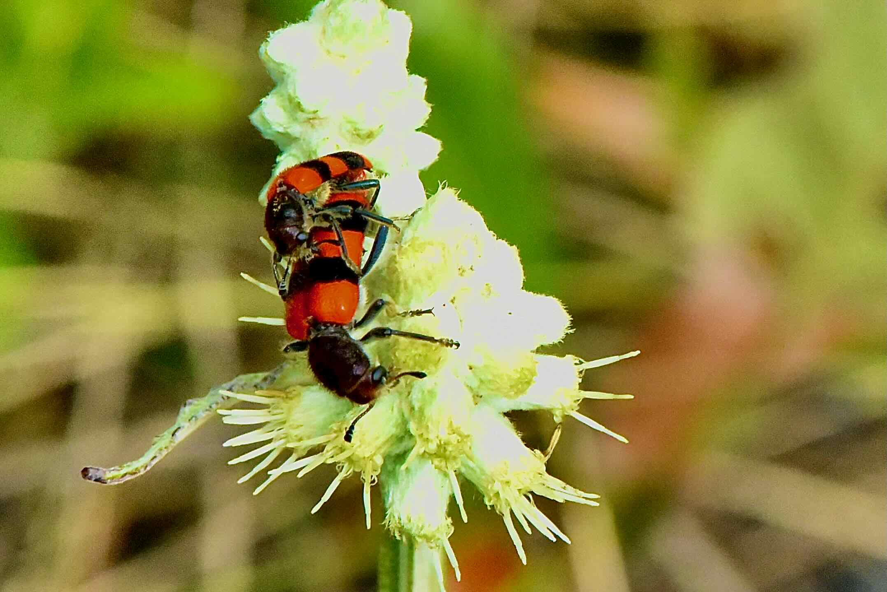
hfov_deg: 19.4
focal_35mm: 105
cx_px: 444
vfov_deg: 13.1
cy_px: 296
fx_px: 2588
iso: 12800
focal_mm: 105
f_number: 20
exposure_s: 1/2500
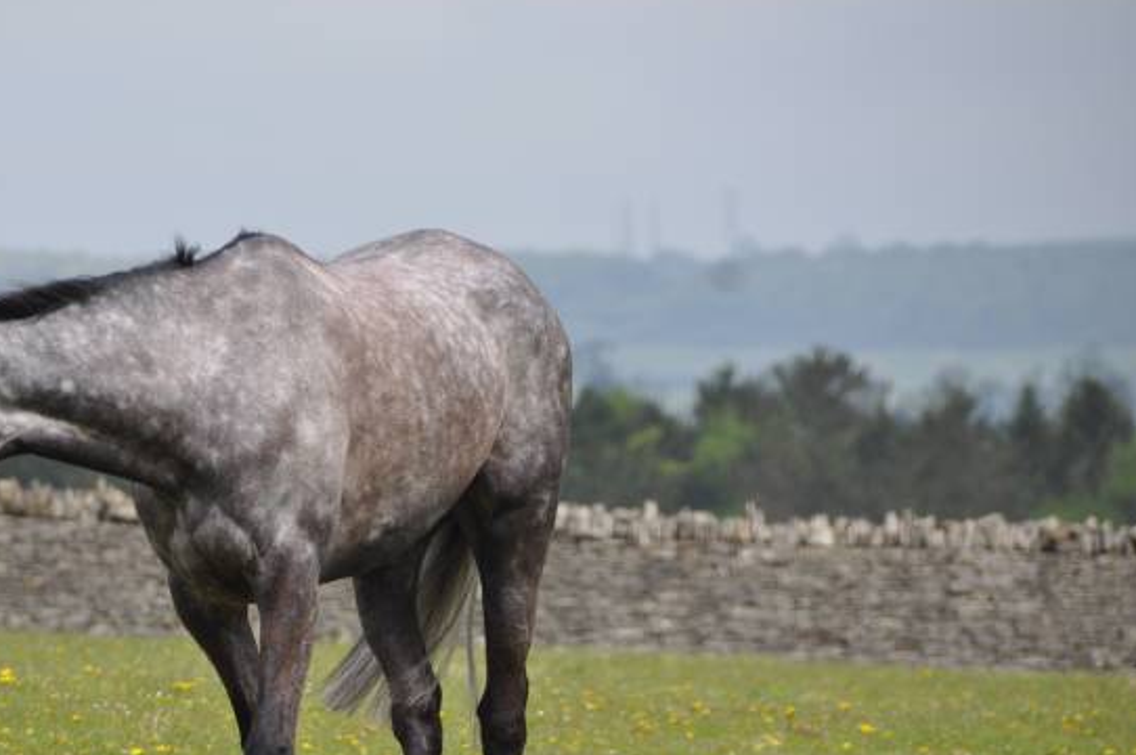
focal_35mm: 443
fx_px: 13962
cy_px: 530
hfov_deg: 4.7
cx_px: 325
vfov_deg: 3.1
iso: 200
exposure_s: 1/500
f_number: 5.6
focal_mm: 200
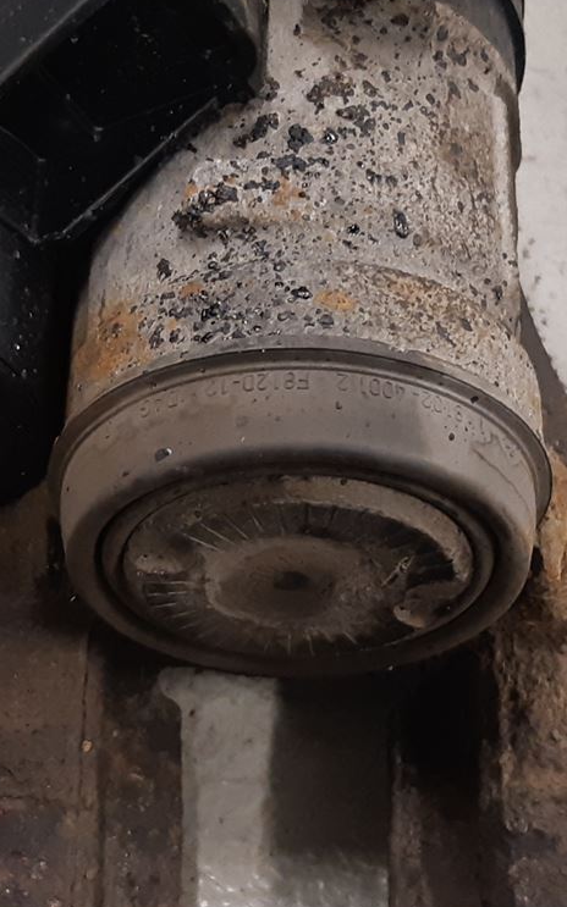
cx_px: 235
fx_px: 1880
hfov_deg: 17.1
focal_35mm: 76
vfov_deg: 27.1
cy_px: 533
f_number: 1.7
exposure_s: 1/50
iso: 200
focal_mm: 3.93
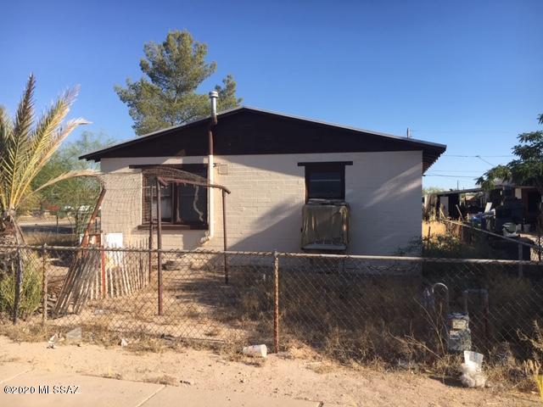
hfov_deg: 61.7
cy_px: 204
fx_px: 455
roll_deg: -0.8
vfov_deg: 48.2
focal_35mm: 29
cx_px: 272
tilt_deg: +0.2
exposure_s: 1/1131
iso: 25
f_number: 2.2
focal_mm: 4.15
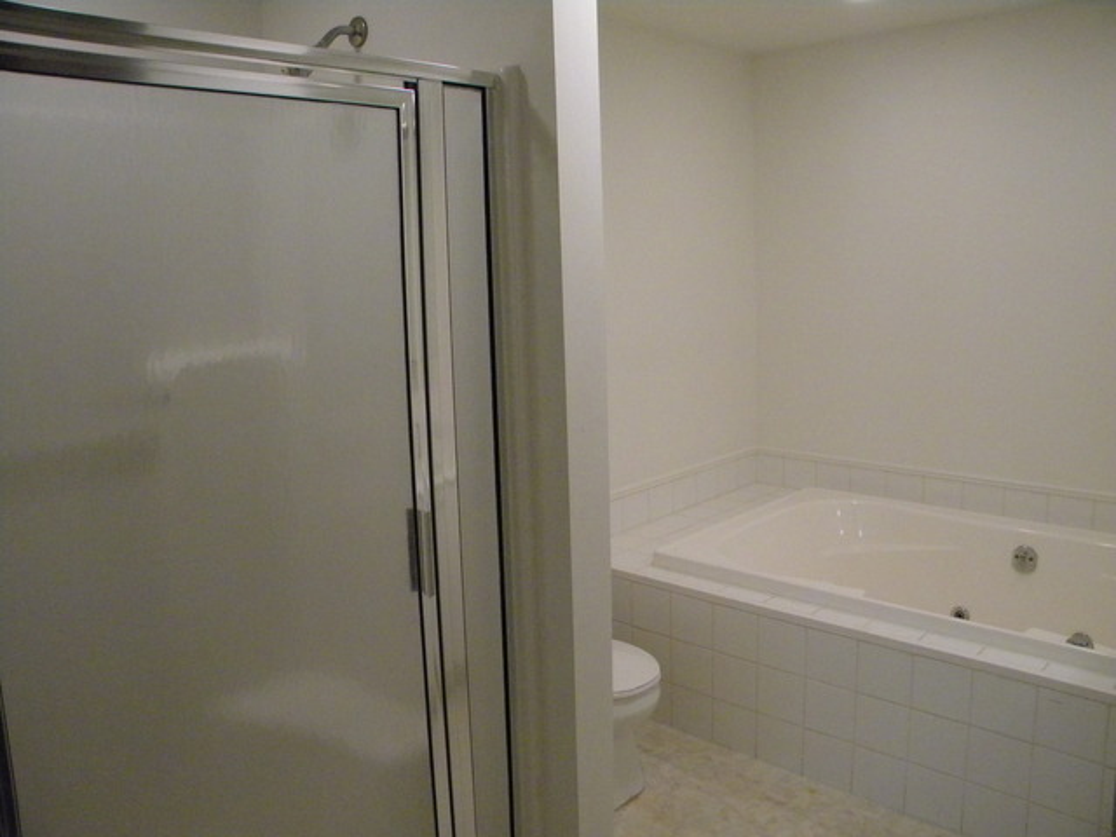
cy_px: 418
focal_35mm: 28
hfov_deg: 63.4
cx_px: 558
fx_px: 903
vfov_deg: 49.7
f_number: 3.5
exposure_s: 1/81.3
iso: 800
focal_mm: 5
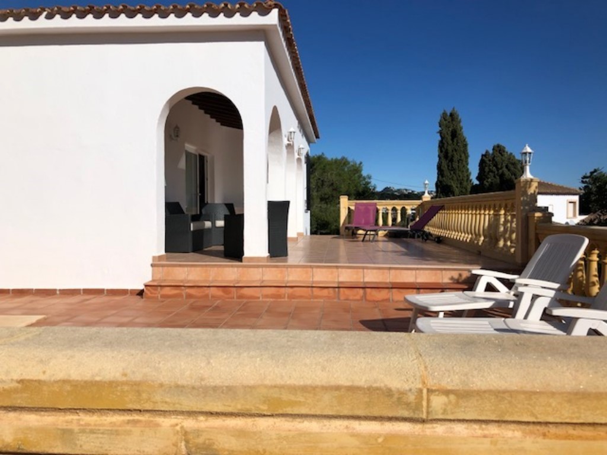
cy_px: 228
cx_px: 304
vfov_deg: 49.7
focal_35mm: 28
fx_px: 491
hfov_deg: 63.4
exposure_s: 1/4808
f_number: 1.8
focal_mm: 3.99
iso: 20
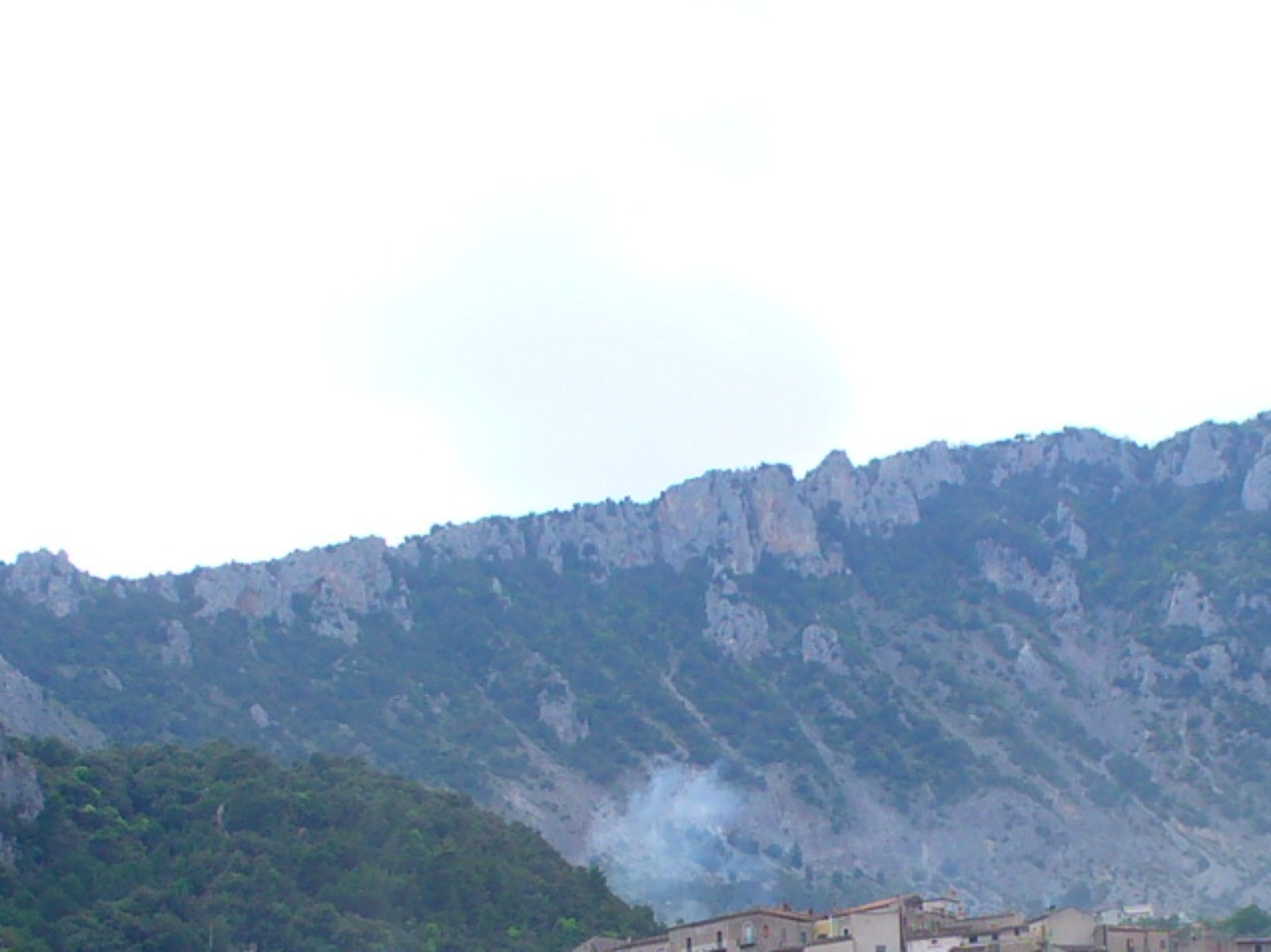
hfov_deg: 20.9
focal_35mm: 93
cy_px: 1092
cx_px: 930
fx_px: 3413
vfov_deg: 15.4
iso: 64
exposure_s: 1/125
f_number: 5.6
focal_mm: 6.1
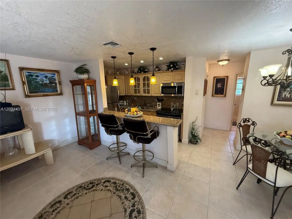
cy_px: 110
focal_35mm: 14
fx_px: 118
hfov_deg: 102.1
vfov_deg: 85.7
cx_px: 146
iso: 500
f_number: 2.2
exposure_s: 1/120
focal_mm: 2.22
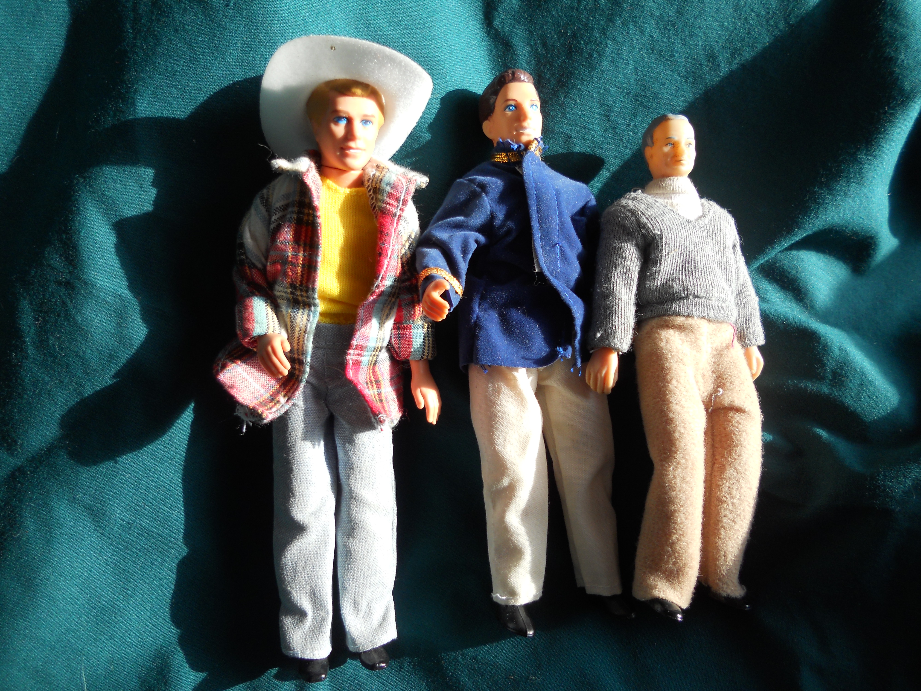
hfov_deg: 65.3
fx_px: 718
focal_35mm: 27
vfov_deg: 51.4
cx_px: 460
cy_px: 346
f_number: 3.2
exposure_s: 1/100
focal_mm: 4.9
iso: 80
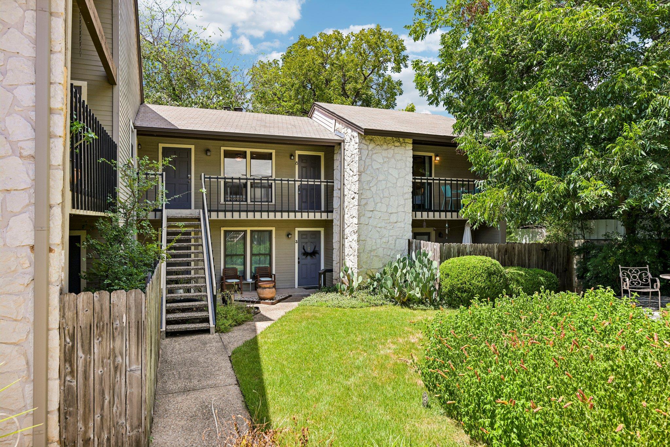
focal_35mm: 24
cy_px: 224
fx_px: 447
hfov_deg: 73.7
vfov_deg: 53.1
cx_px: 335
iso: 100
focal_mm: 24
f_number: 5.6
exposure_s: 1/250
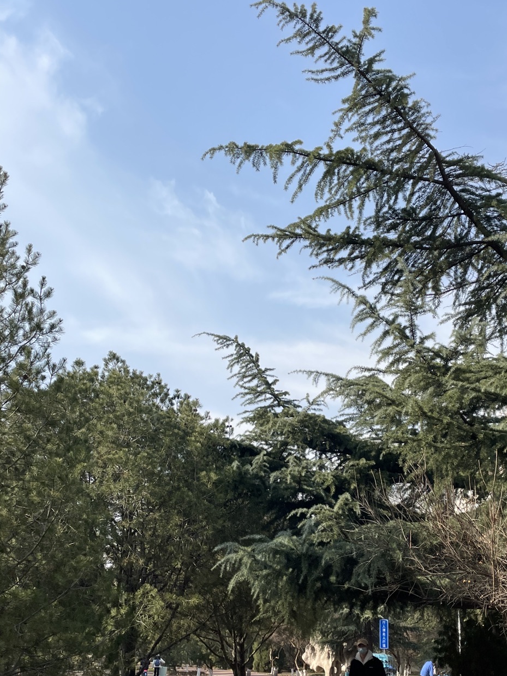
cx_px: 309
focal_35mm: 42
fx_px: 820
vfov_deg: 44.6
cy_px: 401
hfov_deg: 34.2
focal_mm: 4.2
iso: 32
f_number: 1.6
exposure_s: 1/2681
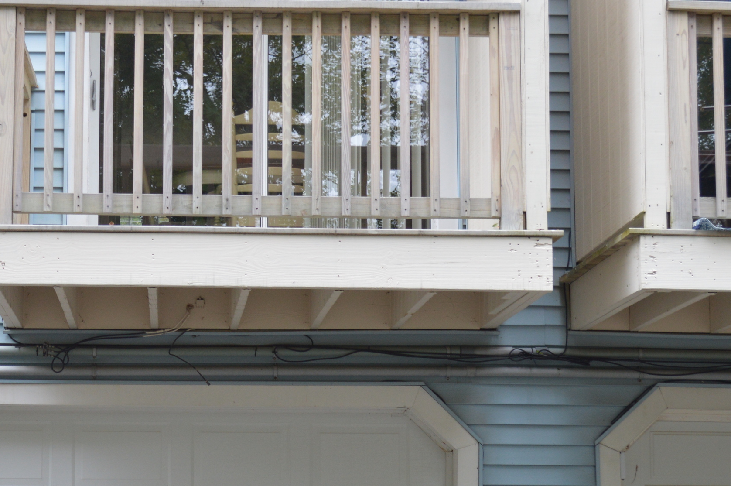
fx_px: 1785
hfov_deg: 22.9
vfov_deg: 15.5
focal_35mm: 88
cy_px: 326
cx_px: 165
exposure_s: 1/125
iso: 360
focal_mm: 32
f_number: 5.6
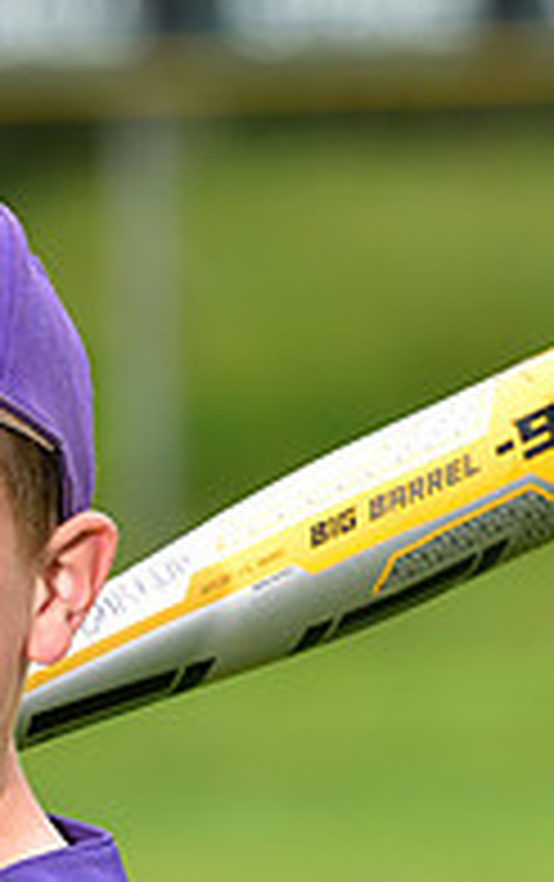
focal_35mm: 542
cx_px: -146
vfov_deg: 3.9
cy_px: 1098
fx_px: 13055
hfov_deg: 2.4
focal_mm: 180
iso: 400
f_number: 5.6
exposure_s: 1/250
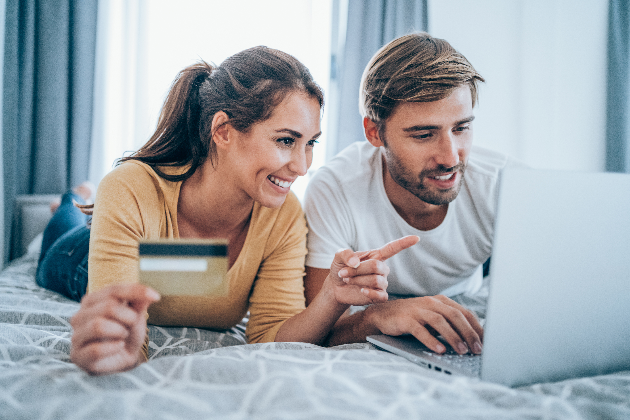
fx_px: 612
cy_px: 210
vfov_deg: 37.9
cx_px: 315
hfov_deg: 54.4
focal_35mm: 35
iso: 3200
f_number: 2
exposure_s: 1/250
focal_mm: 35
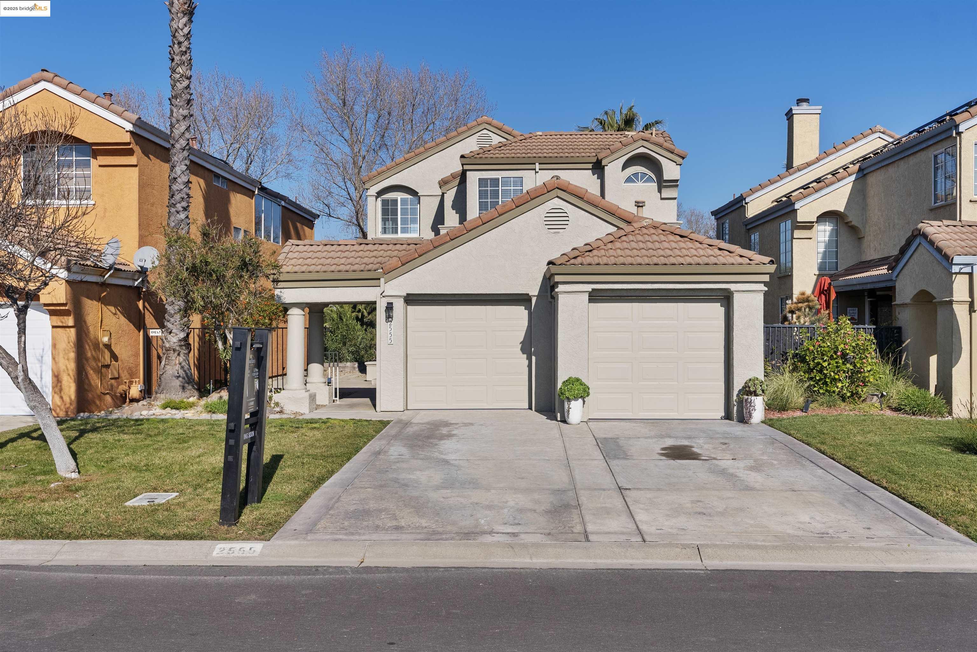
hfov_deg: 54.4
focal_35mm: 35
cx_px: 488
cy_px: 326
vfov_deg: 37.9
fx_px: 950
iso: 100
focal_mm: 35
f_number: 8
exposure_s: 1/500
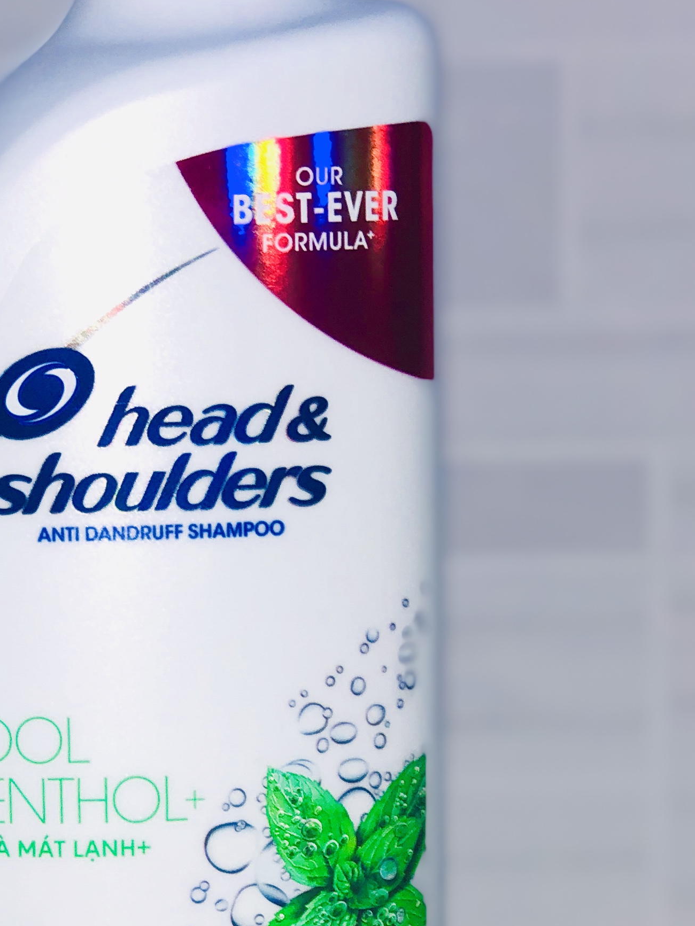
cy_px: 631
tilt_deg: -7.4
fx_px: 3239
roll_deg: +1.2
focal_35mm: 121
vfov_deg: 16.2
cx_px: 183
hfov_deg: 12.2
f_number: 2.4
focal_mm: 6
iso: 20
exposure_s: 1/33
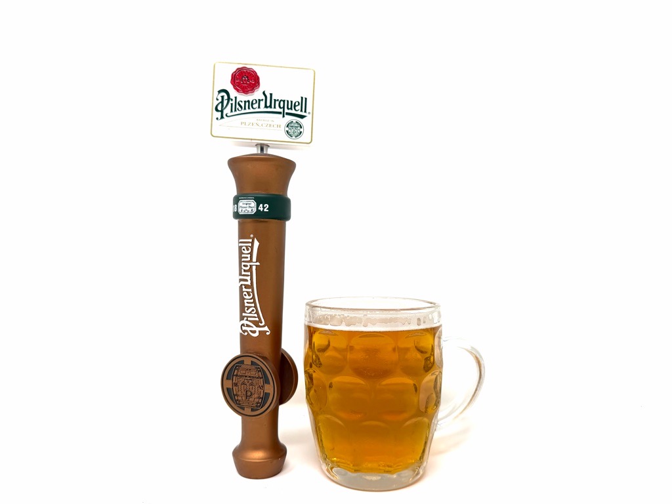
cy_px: 252
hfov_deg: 71.6
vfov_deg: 56.8
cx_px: 336
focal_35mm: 24
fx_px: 466
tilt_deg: +2.1
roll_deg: +0.5
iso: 80
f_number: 1.78
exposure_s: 1/443
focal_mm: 6.76
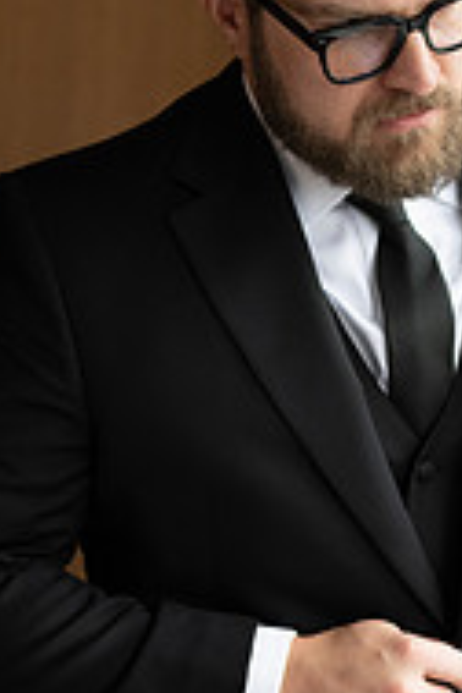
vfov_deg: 17.2
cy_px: 411
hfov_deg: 11.5
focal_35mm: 119
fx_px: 2291
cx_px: 315
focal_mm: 50
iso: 1250
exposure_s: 1/200
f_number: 2.8
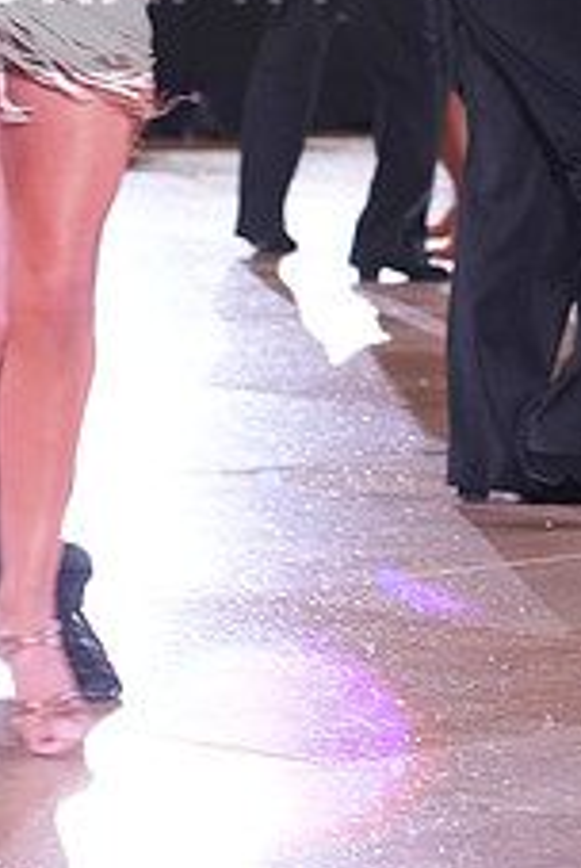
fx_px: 4923
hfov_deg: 6.7
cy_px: -54
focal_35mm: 204
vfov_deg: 10.0
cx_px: -120
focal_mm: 80
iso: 3200
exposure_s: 1/250
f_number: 4.5
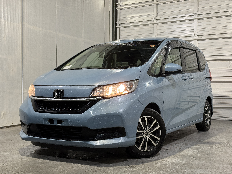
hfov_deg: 39.7
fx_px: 322
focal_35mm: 48
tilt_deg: +0.1
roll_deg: -0.5
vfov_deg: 30.3
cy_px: 87
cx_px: 116
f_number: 1.78
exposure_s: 1/60
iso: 125
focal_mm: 6.76
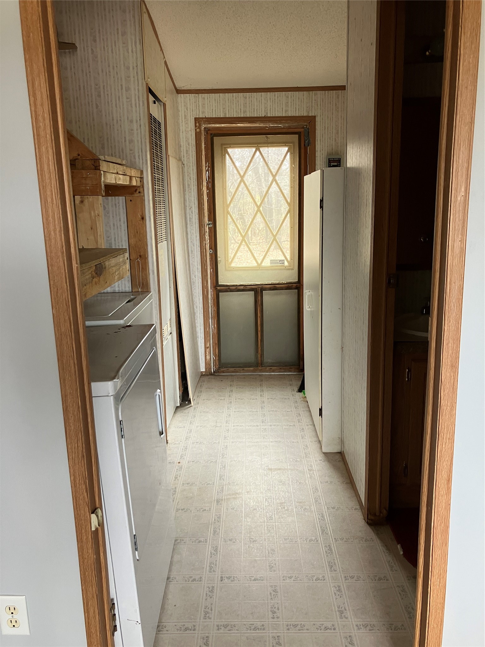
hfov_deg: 49.7
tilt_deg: -12.0
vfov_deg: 63.4
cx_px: 242
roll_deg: +1.3
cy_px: 324
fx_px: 523
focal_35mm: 28
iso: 100
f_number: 1.8
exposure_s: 1/60
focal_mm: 3.99
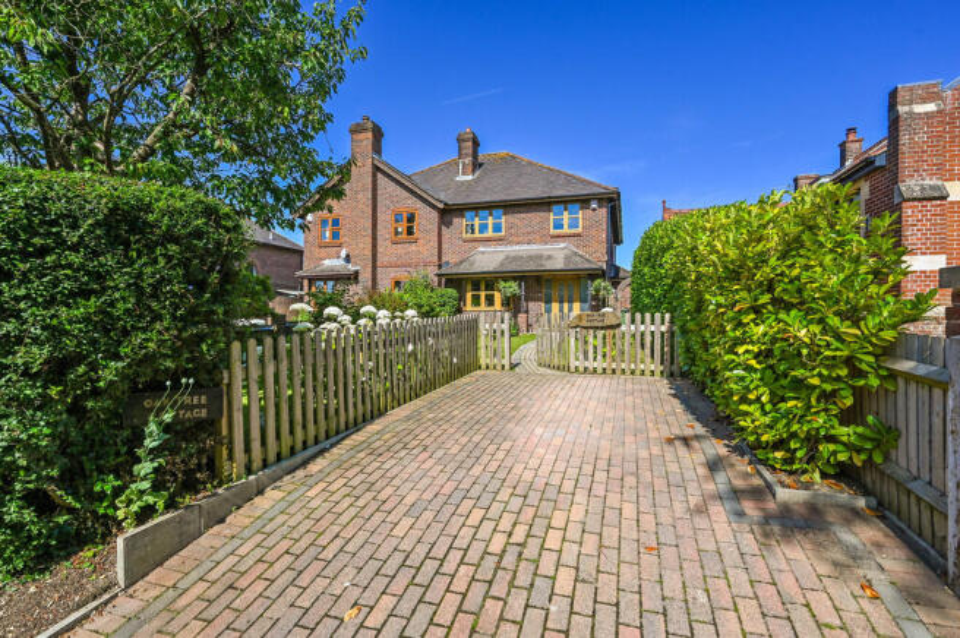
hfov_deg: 95.0
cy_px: 319
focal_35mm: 16
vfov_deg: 71.9
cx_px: 480
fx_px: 440
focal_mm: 16.5
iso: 400
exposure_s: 1/1600
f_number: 8
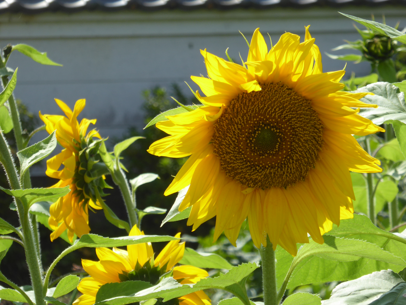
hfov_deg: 6.7
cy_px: 152
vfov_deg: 5.1
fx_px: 3448
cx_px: 203
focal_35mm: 294
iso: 100
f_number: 5.6
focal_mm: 47.5
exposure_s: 1/250
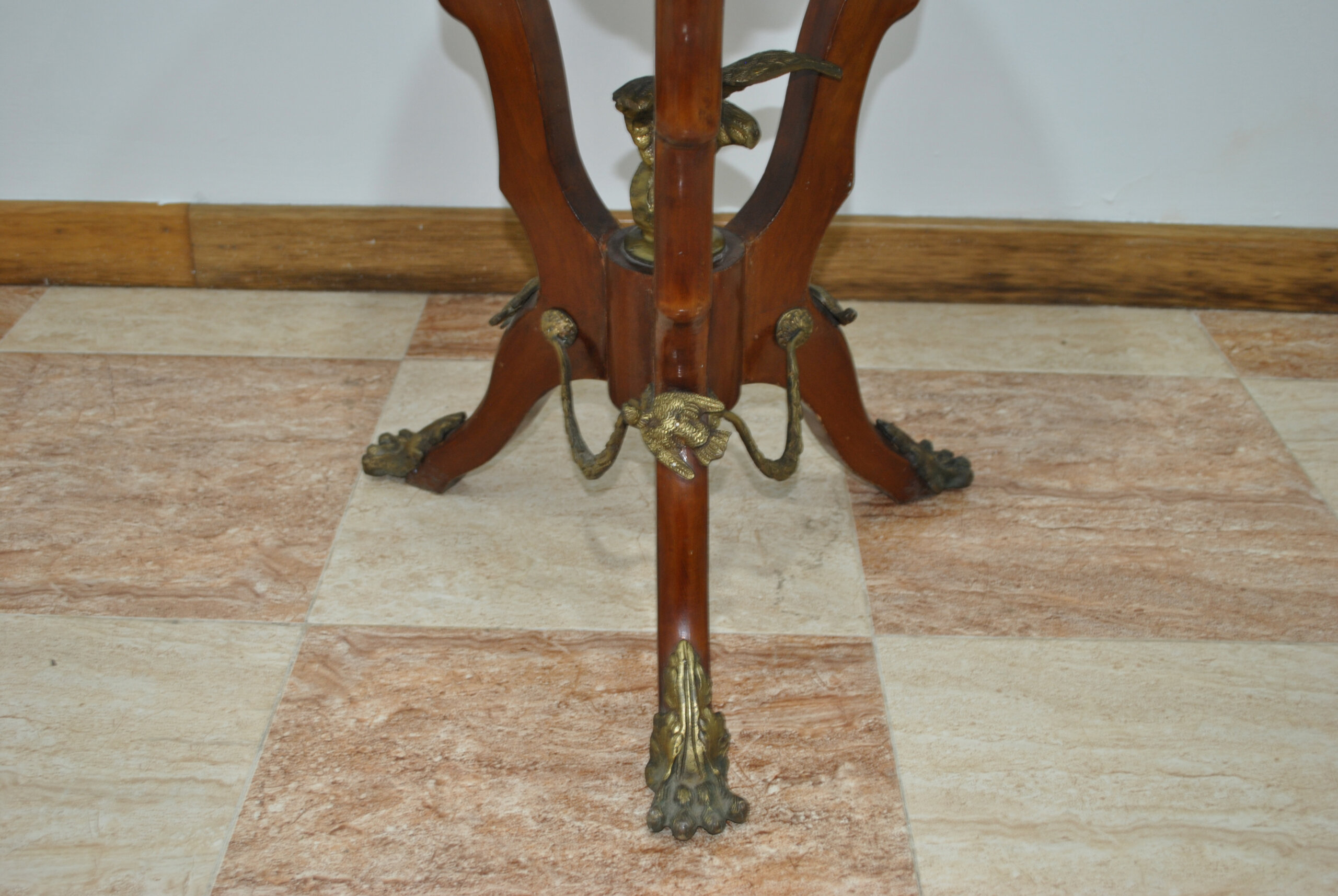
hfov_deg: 53.1
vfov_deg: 37.0
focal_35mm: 36
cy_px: 448
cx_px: 669
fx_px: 1340
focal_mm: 24
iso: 200
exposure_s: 1/13
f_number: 4
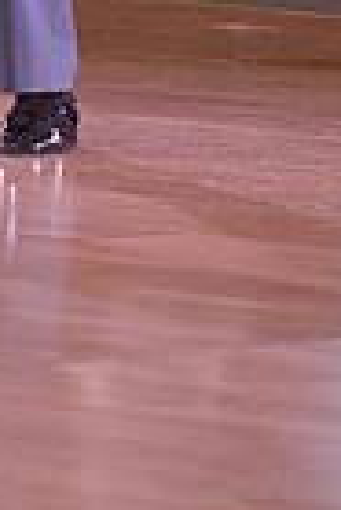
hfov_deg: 1.8
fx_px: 10955
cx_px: -266
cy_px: -521
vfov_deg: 2.7
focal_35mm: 773
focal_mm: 185
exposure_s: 1/200
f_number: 4.5
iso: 1600
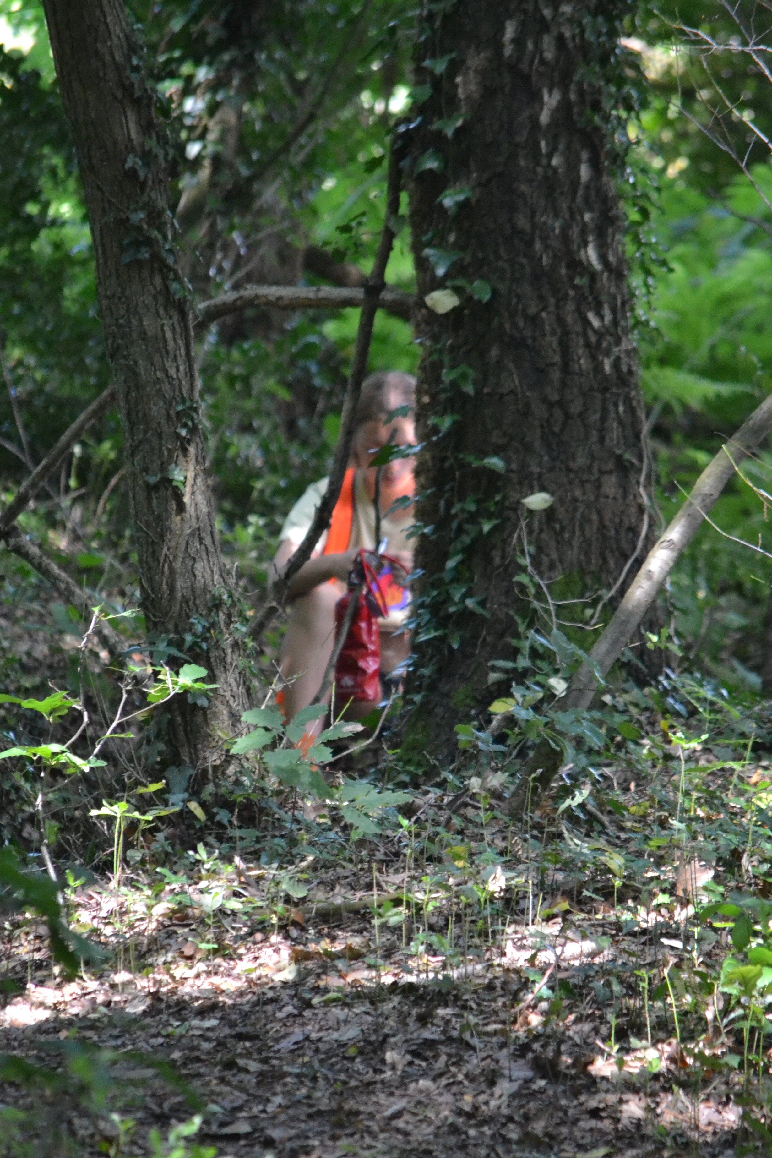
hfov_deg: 3.7
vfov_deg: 5.5
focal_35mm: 375
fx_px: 12059
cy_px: 701
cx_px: 388
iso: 3200
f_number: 5.6
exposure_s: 1/250
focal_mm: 200
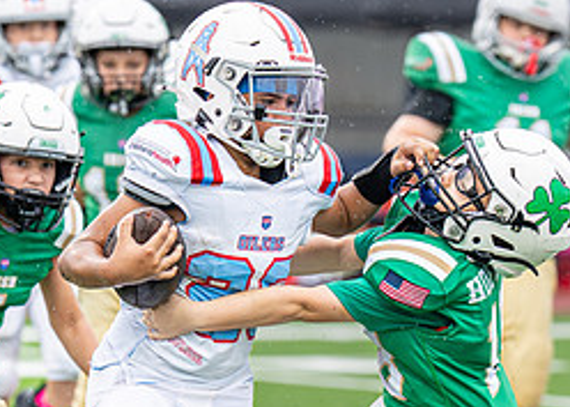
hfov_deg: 3.4
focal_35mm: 587
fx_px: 9500
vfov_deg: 2.5
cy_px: 356
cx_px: 406
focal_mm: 139
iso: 400
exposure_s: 1/1000
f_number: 2.8
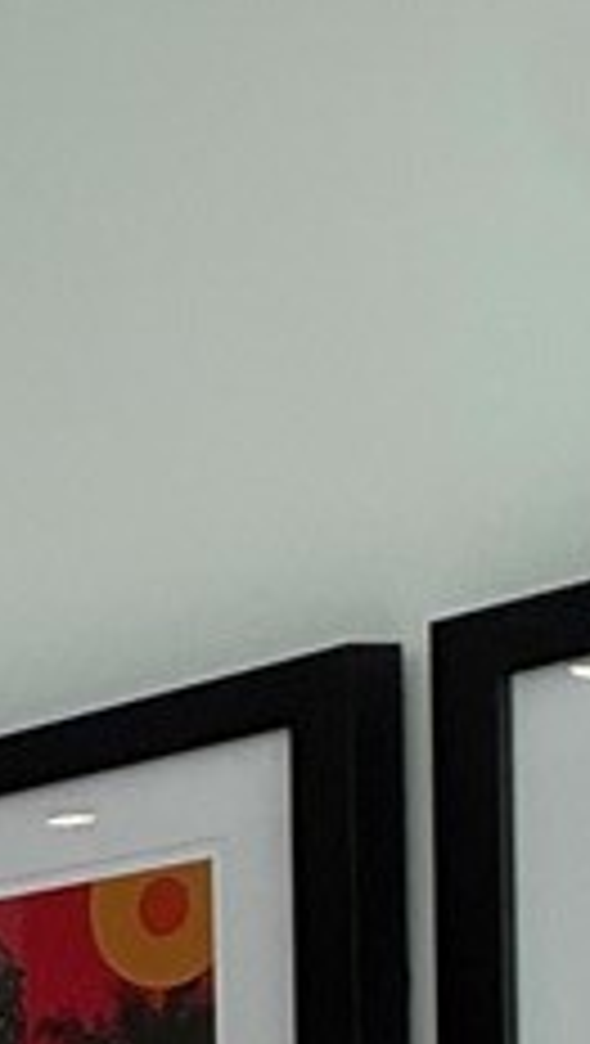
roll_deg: -1.0
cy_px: 1341
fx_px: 2912
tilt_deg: +1.0
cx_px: -2063
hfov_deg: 7.0
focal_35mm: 105
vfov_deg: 18.9
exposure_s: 1/99
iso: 100
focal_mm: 2.22
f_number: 2.2
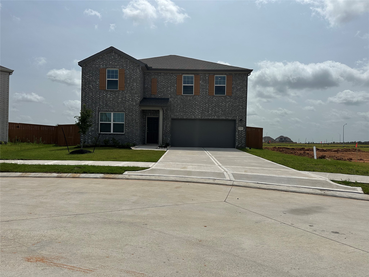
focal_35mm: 24
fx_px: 256
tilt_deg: +1.3
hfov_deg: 71.6
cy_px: 138
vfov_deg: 56.8
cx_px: 184
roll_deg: -1.7
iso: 100
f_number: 1.78
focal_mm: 6.86
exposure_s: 1/15625
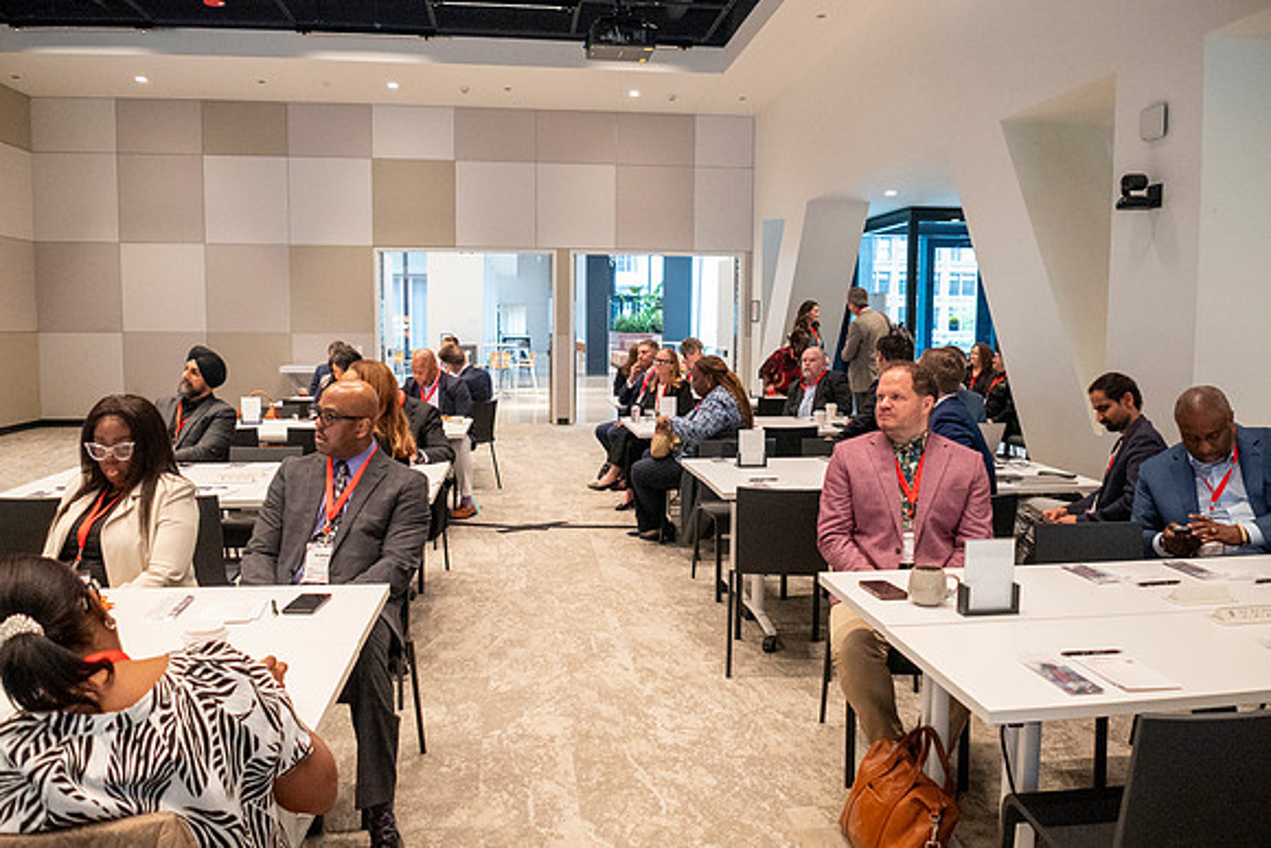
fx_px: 973
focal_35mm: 28
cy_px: 424
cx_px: 636
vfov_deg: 47.1
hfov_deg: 66.3
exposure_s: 1/125
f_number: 3.5
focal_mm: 18
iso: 3200
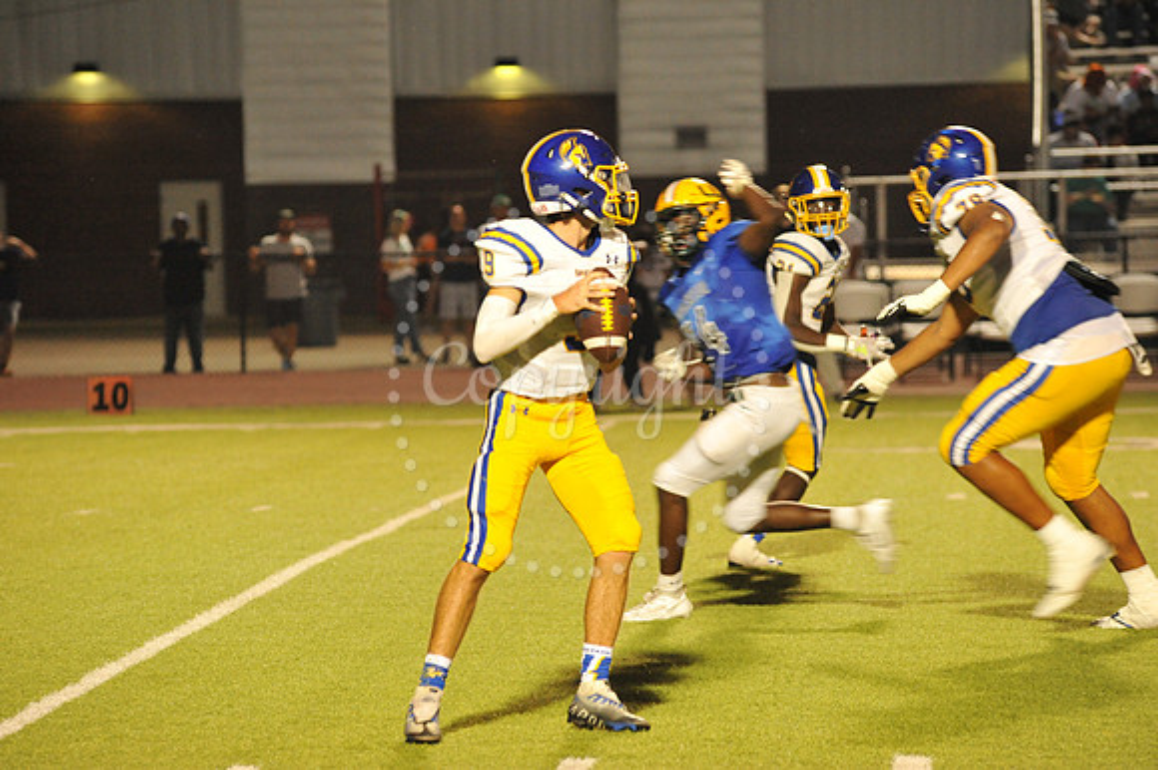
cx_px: 579
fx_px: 6429
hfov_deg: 10.3
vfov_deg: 6.9
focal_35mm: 200
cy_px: 385
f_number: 5.6
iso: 5000
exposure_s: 1/200
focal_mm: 200
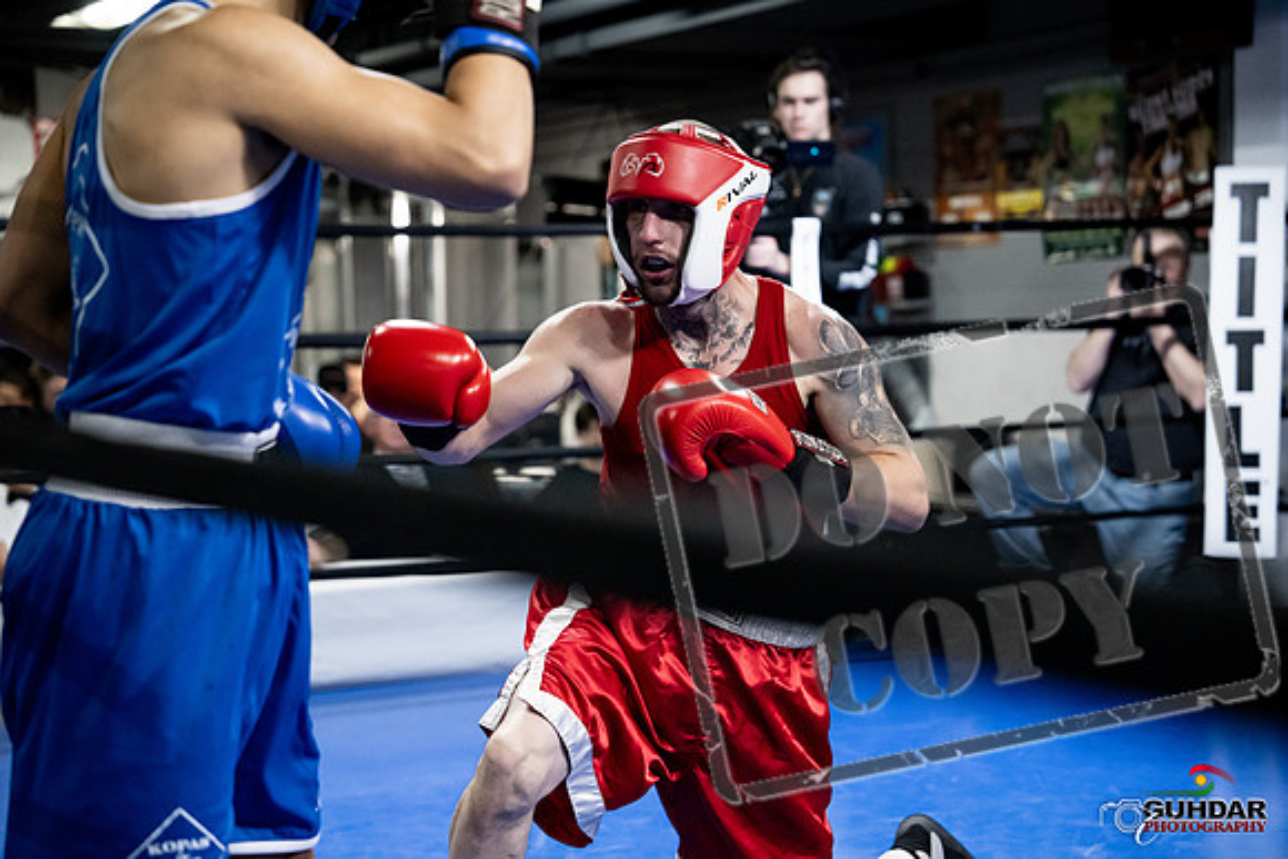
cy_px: 430
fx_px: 2505
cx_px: 644
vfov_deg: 19.5
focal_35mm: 70
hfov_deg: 28.8
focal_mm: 70
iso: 8000
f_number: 2.8
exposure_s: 1/1000
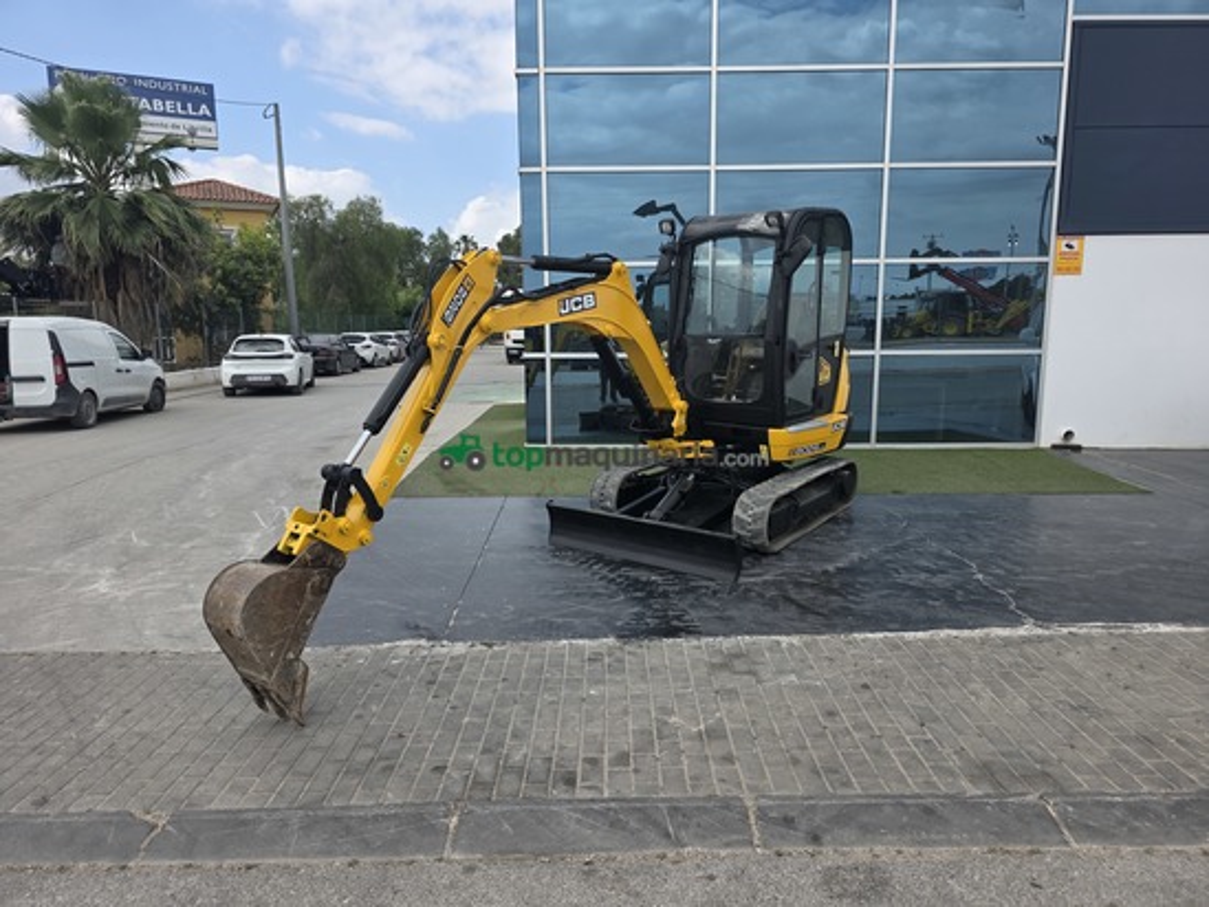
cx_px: 604
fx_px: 803
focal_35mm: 23
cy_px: 454
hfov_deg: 73.9
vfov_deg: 58.9
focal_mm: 6.3
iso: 80
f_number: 1.7
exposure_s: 1/4539
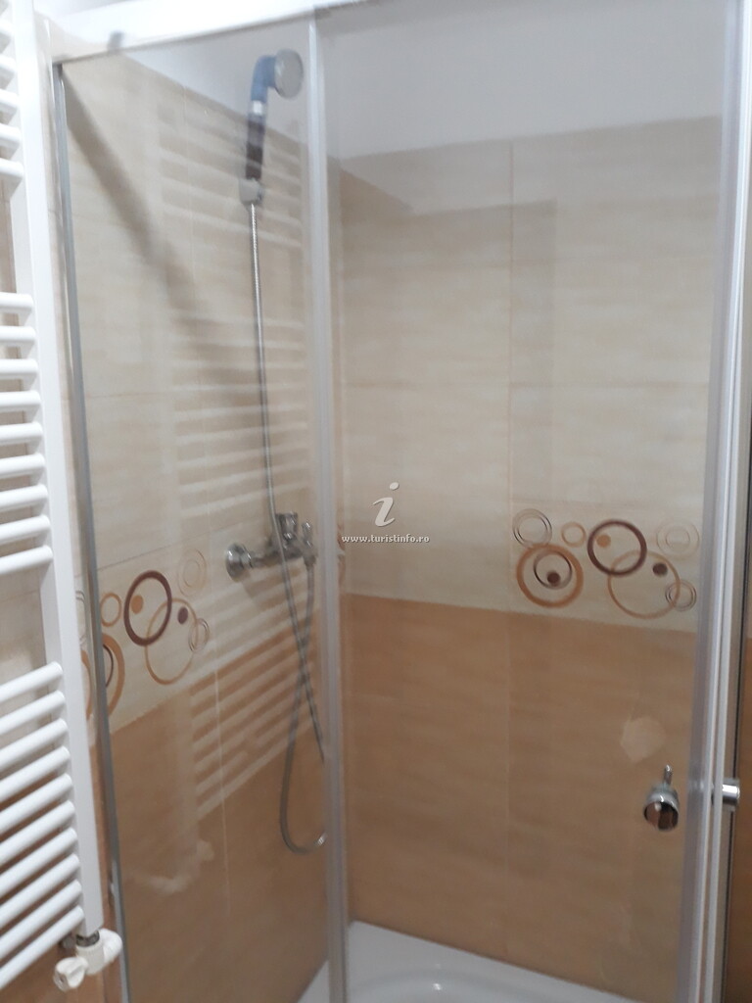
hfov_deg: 51.4
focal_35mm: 27
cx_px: 376
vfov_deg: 65.3
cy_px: 502
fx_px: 782
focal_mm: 3.71
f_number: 1.7
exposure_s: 1/50
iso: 200
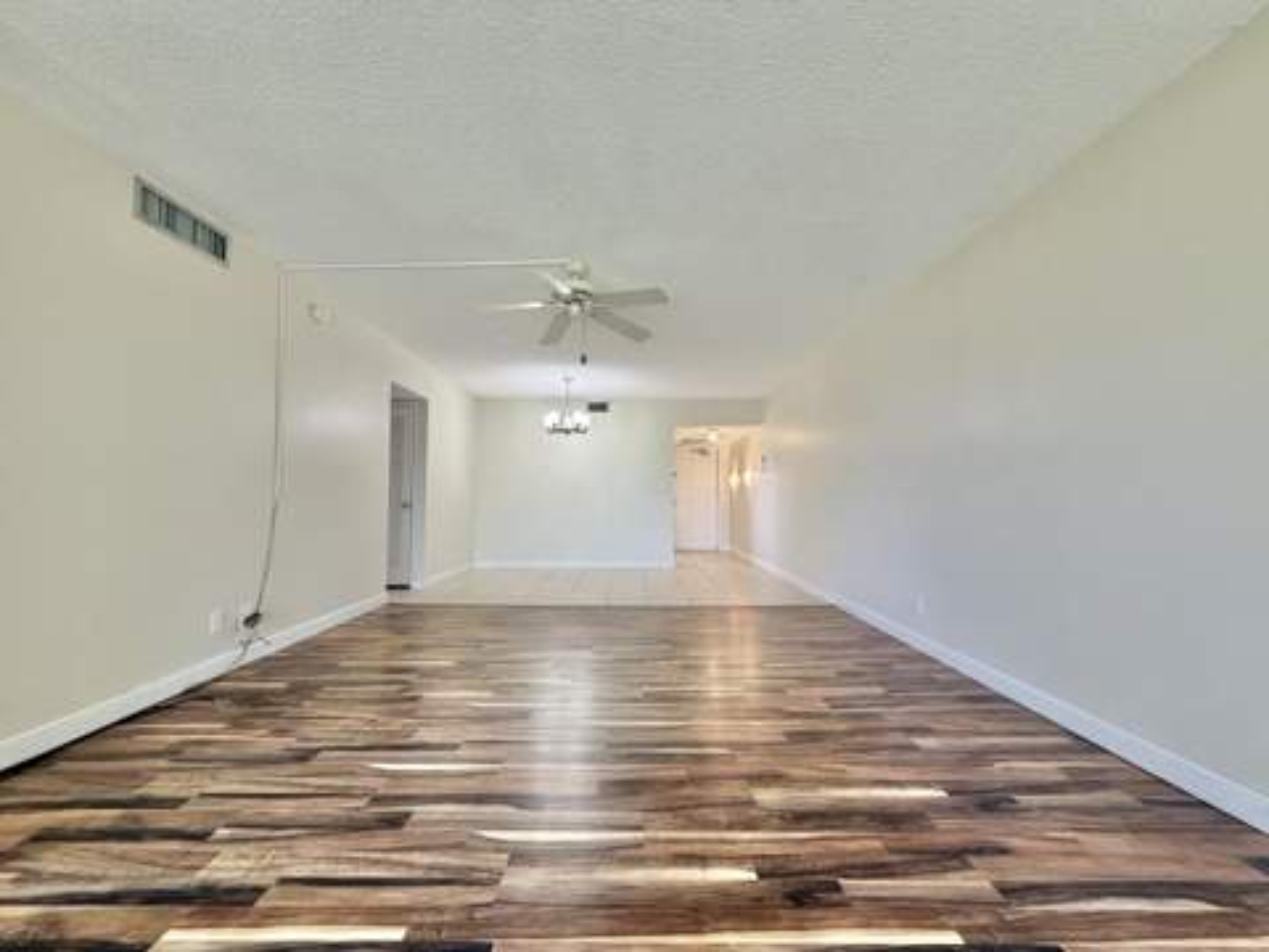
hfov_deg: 102.1
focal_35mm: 14
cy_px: 476
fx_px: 513
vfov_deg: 85.7
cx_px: 634
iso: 200
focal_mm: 2.22
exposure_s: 1/120
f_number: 2.2
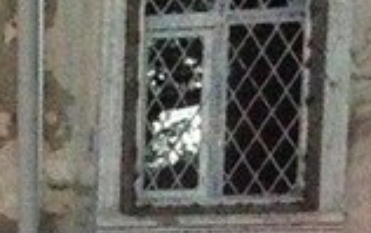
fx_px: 1477
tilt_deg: -6.5
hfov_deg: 13.5
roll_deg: +0.1
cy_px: 488
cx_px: -171
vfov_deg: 8.5
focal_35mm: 146
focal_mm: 4.12
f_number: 2.4
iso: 3200
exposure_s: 1/15
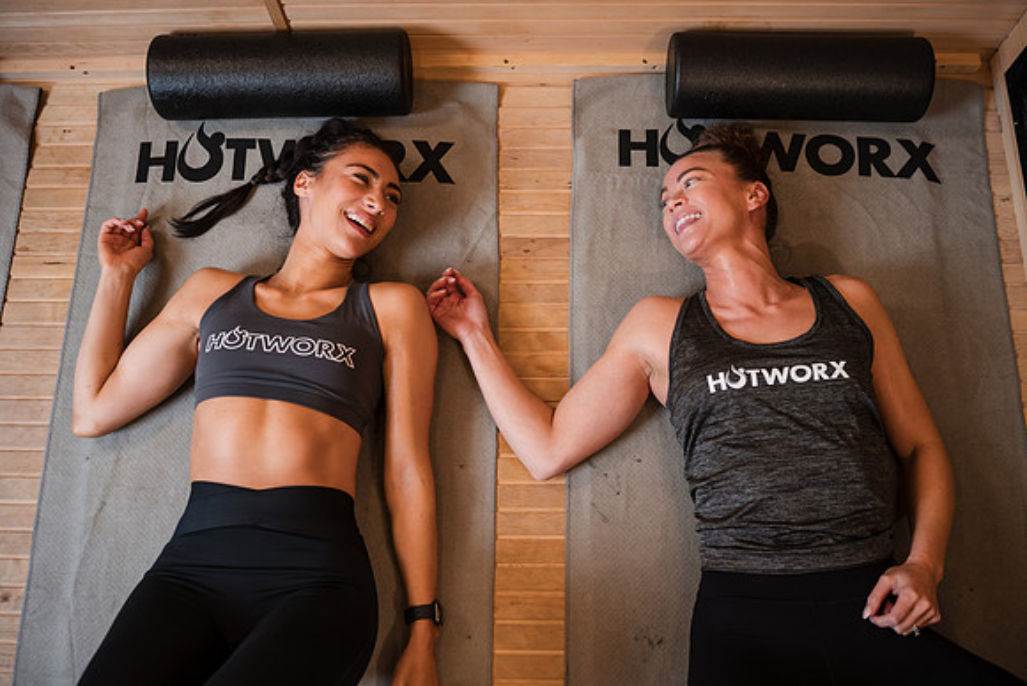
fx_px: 999
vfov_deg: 37.9
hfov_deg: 54.4
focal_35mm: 35
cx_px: 514
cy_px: 343
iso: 400
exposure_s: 1/125
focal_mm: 35
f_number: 3.2
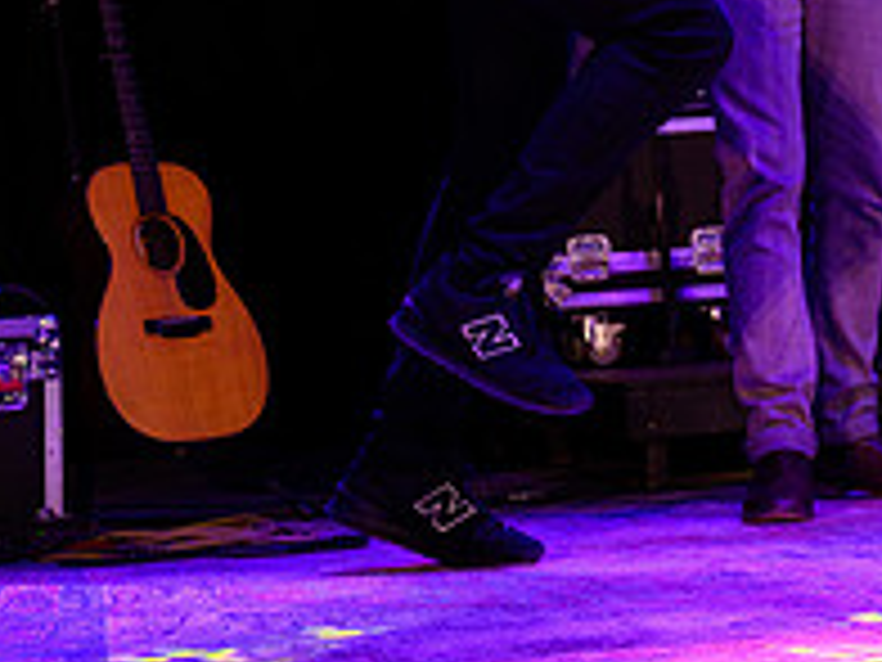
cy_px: -324
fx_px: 3210
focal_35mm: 126
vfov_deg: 11.3
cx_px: 628
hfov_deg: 15.6
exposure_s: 1/500
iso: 6400
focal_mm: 57
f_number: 6.3
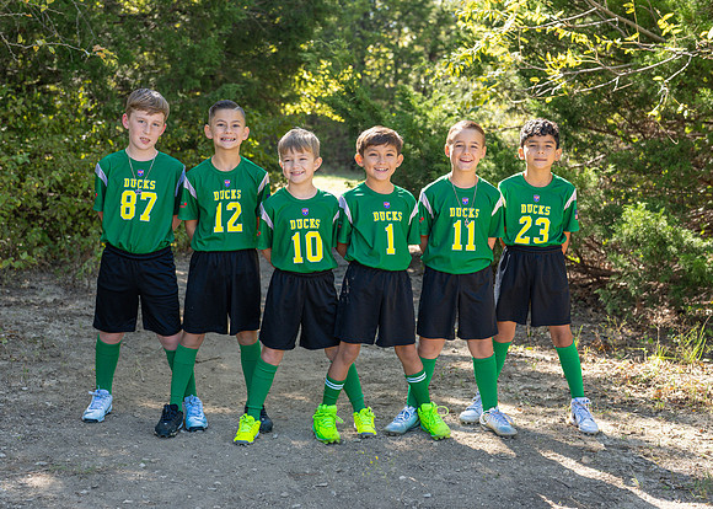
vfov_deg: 23.2
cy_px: 245
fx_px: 1240
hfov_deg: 32.1
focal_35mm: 61
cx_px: 355
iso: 125
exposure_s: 1/320
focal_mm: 50
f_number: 3.2
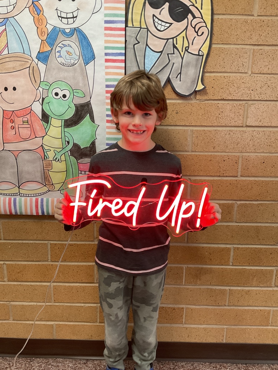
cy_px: 185
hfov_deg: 48.2
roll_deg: -1.5
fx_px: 311
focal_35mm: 29
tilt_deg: -14.0
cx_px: 139
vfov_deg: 61.7
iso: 200
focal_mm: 3
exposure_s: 1/60
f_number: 1.8
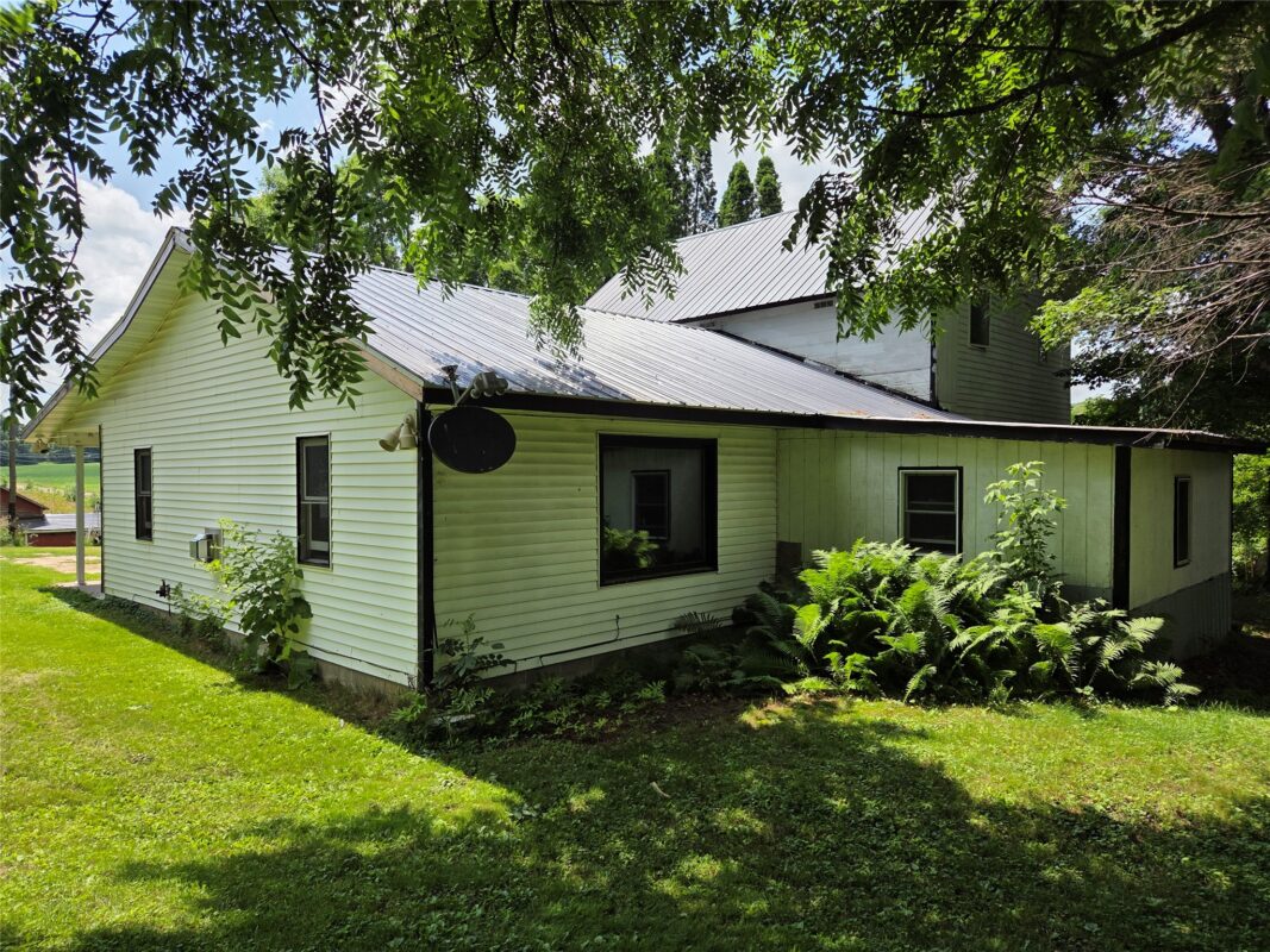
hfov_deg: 73.9
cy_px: 476
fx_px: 844
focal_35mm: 23
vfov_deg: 58.9
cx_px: 635
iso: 80
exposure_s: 1/3988
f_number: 1.8
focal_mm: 5.4
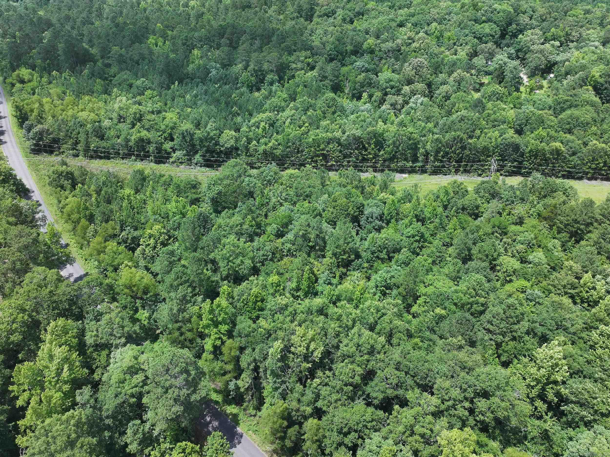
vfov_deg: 56.8
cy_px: 228
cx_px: 305
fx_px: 423
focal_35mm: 24
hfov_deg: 71.6
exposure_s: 1/1250
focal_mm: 12.29
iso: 100
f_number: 2.8
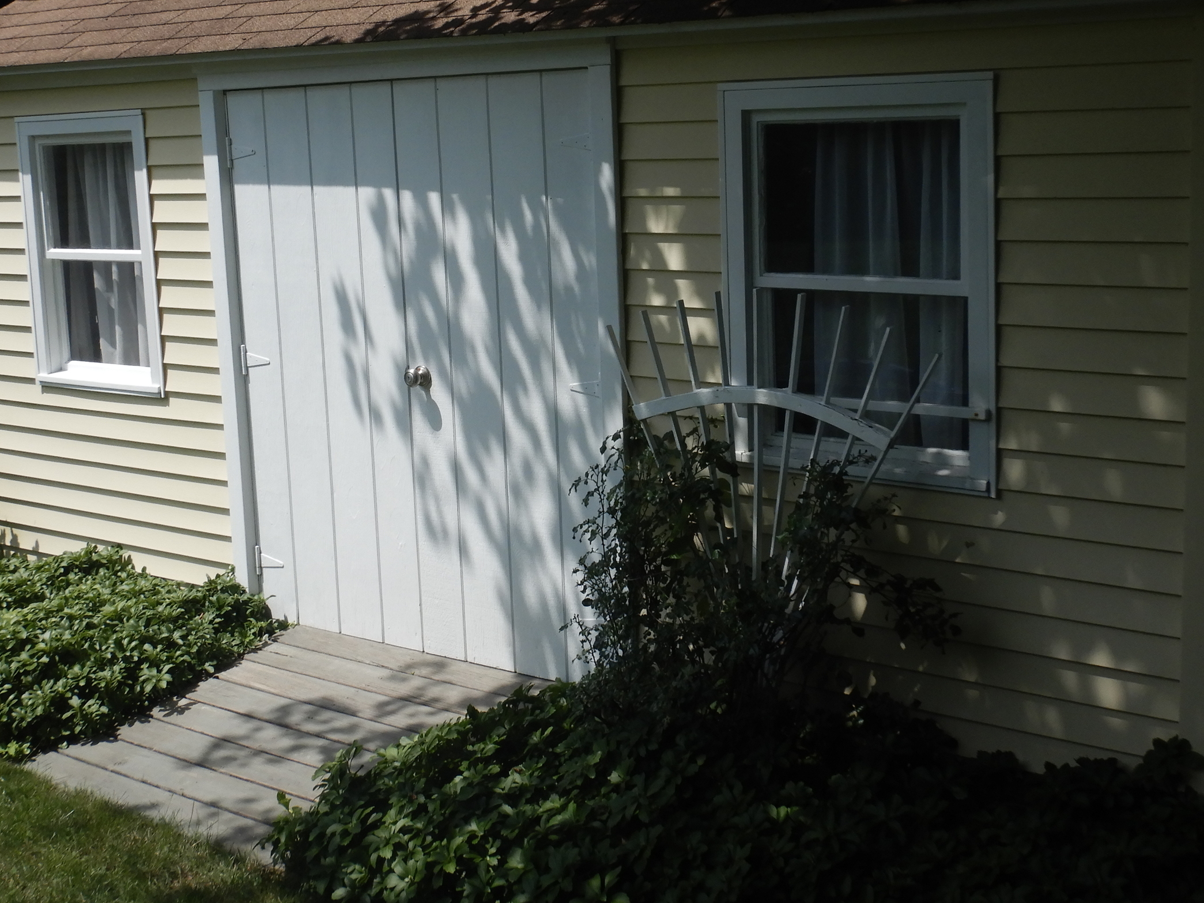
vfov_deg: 29.0
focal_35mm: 50
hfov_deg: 38.0
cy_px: 356
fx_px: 1739
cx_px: 468
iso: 125
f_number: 4.2
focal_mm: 6.1
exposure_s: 1/1000
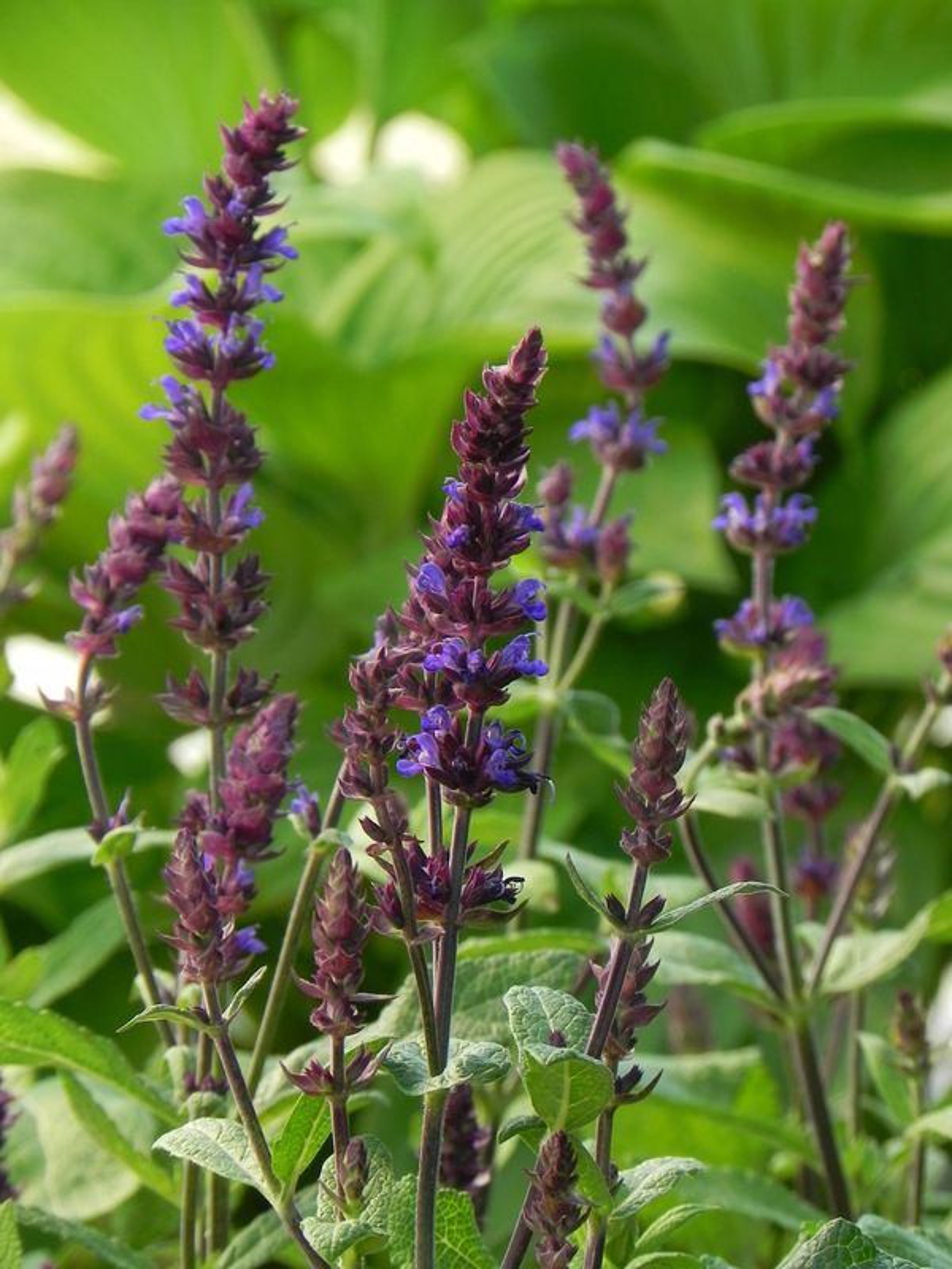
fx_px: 10671
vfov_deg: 6.8
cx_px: 476
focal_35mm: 291
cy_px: 634
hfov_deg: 5.1
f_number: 5.6
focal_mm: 51.8
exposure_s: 1/125
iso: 160
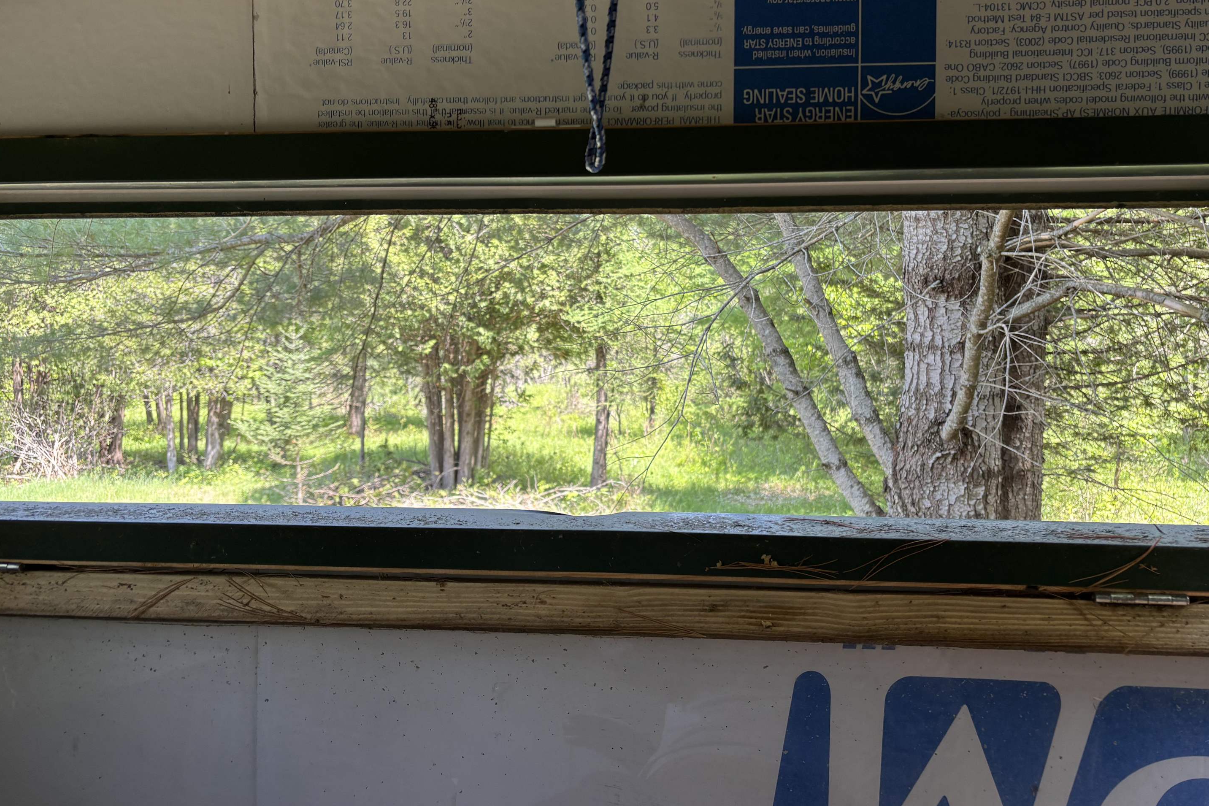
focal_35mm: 29
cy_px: 336
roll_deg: +1.0
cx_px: 643
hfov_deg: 63.6
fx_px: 974
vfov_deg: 44.8
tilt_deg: -1.3
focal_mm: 5.96
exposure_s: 1/135
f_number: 1.6
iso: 32
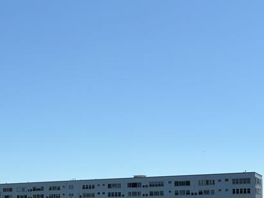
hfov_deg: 27.3
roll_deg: +0.3
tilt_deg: +2.2
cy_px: 197
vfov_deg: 21.8
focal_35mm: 65
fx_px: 495
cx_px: -26
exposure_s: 1/5348
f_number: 1.6
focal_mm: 5.96
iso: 50
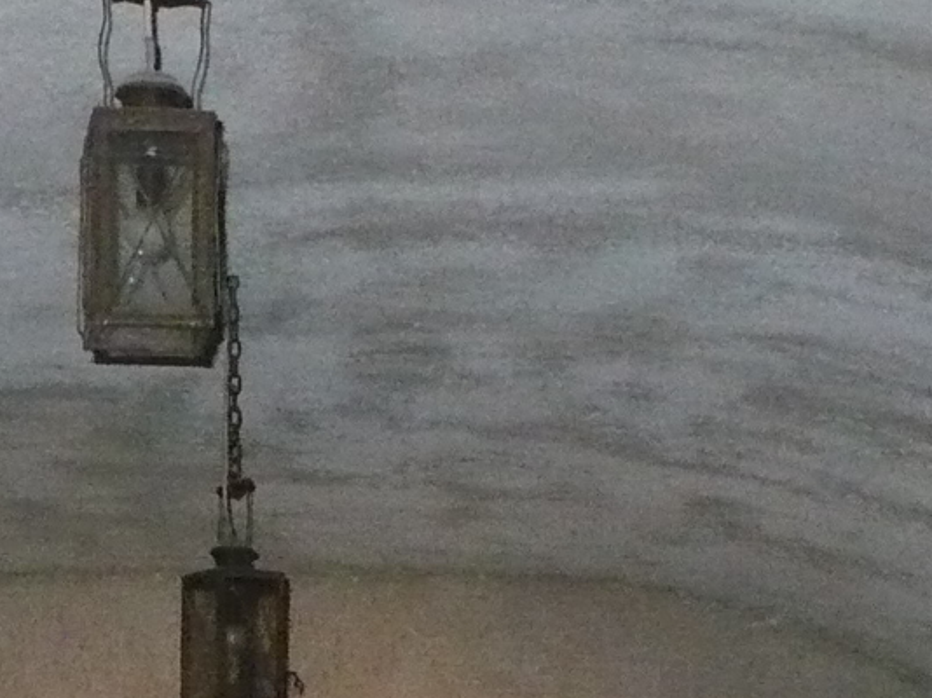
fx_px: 3821
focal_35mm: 142
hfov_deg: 13.9
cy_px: 1225
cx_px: 353
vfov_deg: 9.9
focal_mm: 6.1
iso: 640
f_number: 2.8
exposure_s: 1/30
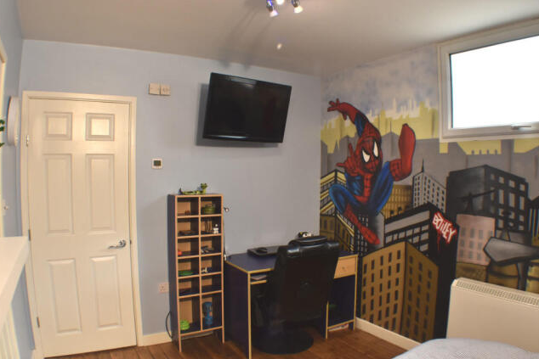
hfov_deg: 60.3
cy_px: 185
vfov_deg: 42.3
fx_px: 464
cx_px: 272
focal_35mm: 31
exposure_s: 1/5
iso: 280
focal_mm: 20
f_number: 22
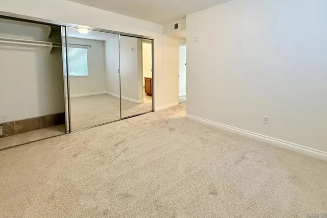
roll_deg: +0.4
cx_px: 164
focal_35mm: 17
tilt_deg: -2.6
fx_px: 154
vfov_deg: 68.8
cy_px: 77
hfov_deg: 93.3
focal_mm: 2.22
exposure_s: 1/120
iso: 640
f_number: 2.2
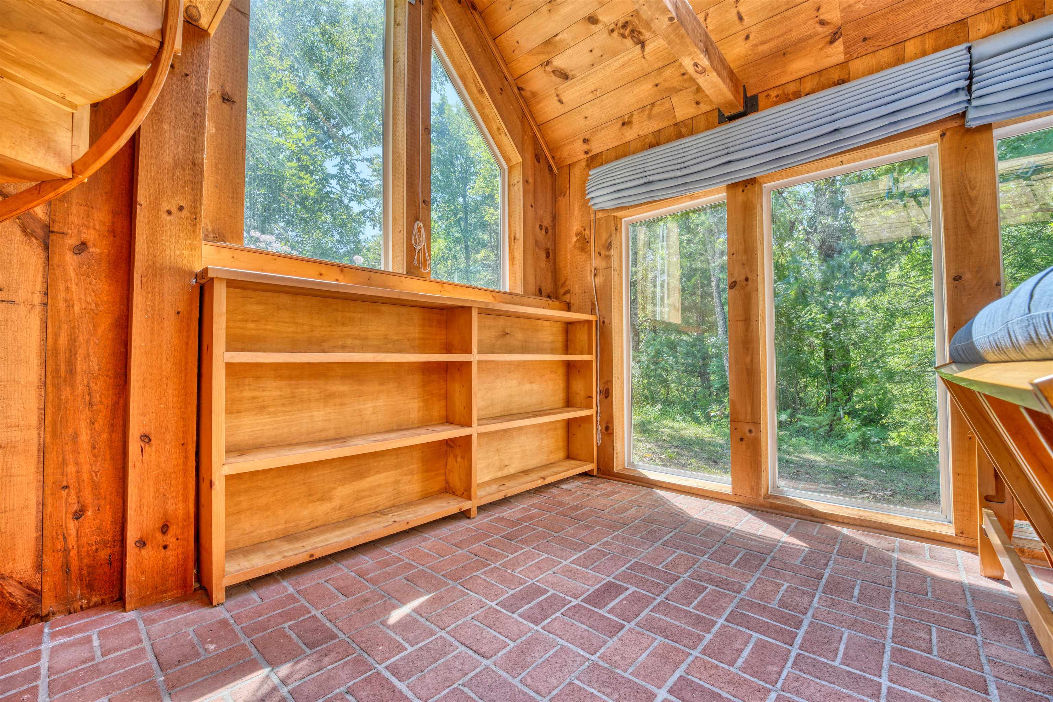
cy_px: 351
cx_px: 526
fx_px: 409
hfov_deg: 104.3
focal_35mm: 14
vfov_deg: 81.2
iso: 100
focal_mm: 14
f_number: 8
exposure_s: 1/13
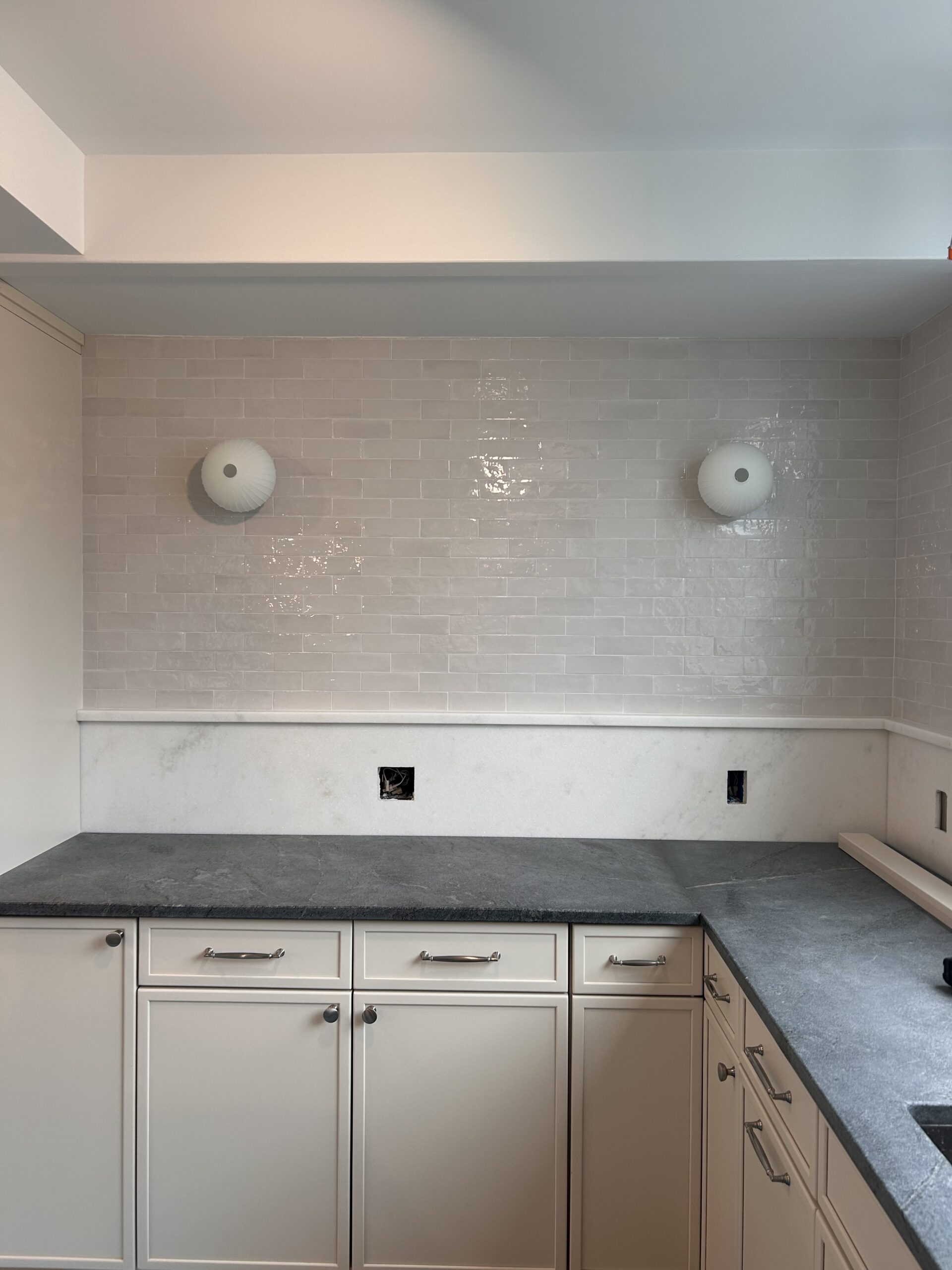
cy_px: 635
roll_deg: -0.5
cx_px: 476
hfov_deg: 53.1
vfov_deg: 67.3
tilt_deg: -1.7
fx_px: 953
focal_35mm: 26
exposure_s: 1/120
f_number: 1.5
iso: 50
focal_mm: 5.7
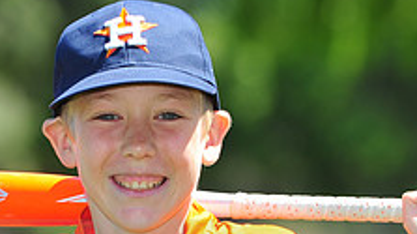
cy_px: 243
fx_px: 4972
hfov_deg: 4.8
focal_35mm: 450
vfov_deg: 2.7
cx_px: 118
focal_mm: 165
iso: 200
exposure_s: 1/800
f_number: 4.5
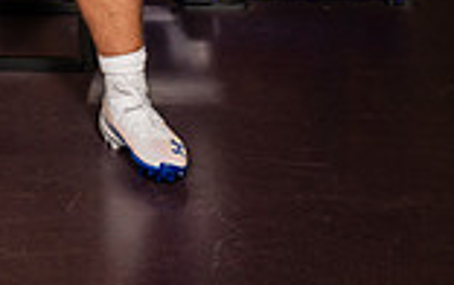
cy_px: -364
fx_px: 1747
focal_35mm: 141
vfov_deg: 8.6
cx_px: 29
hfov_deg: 14.6
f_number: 7.1
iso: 800
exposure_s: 1/320
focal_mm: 48
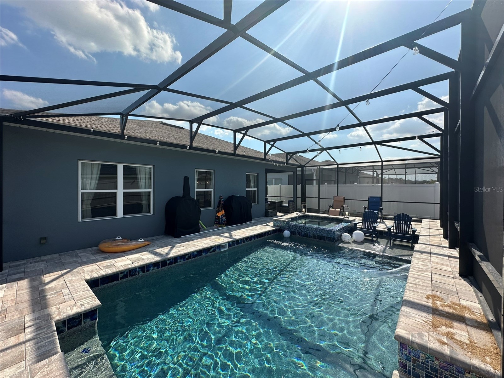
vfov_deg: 85.7
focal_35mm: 14
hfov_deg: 102.1
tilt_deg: -0.5
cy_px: 189
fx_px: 204
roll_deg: -0.4
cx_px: 252
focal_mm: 2.22
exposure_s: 1/1103
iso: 50
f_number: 2.2
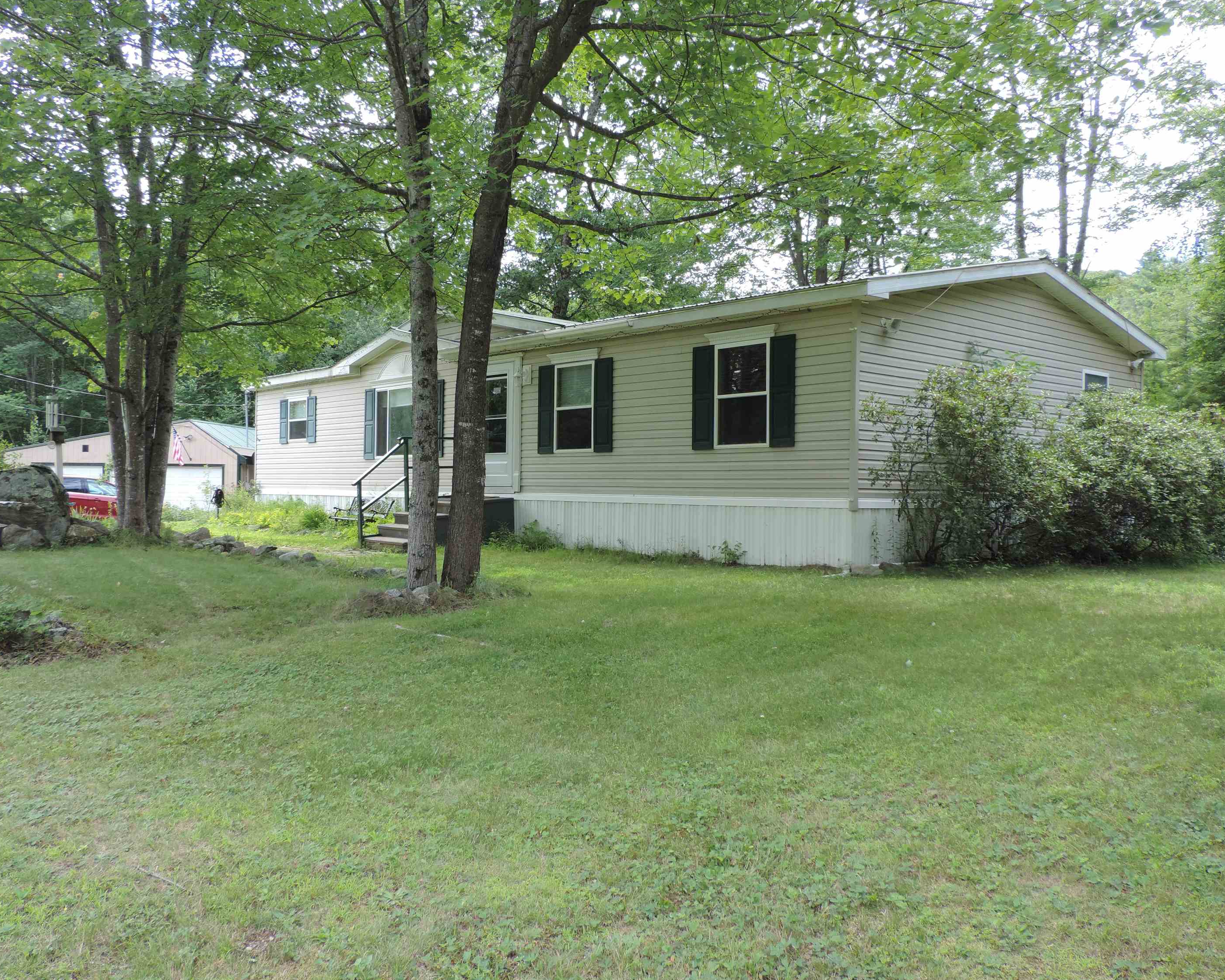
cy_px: 494
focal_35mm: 30
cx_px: 570
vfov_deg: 48.5
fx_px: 1088
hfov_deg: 58.7
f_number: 3.1
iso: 80
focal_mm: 4.9
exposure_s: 1/125
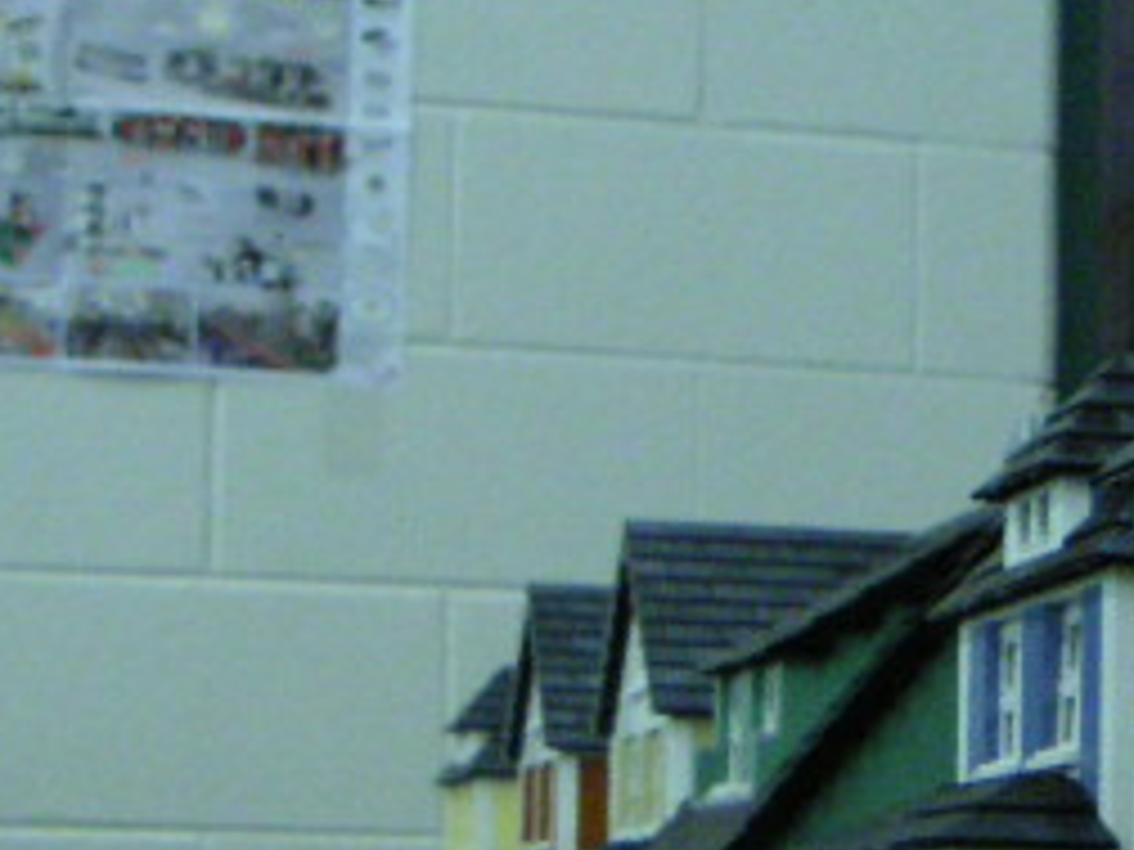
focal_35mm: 94
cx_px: 752
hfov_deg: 20.8
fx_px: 3079
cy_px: 877
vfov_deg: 15.4
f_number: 2.8
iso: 400
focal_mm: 4.8
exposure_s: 1/45
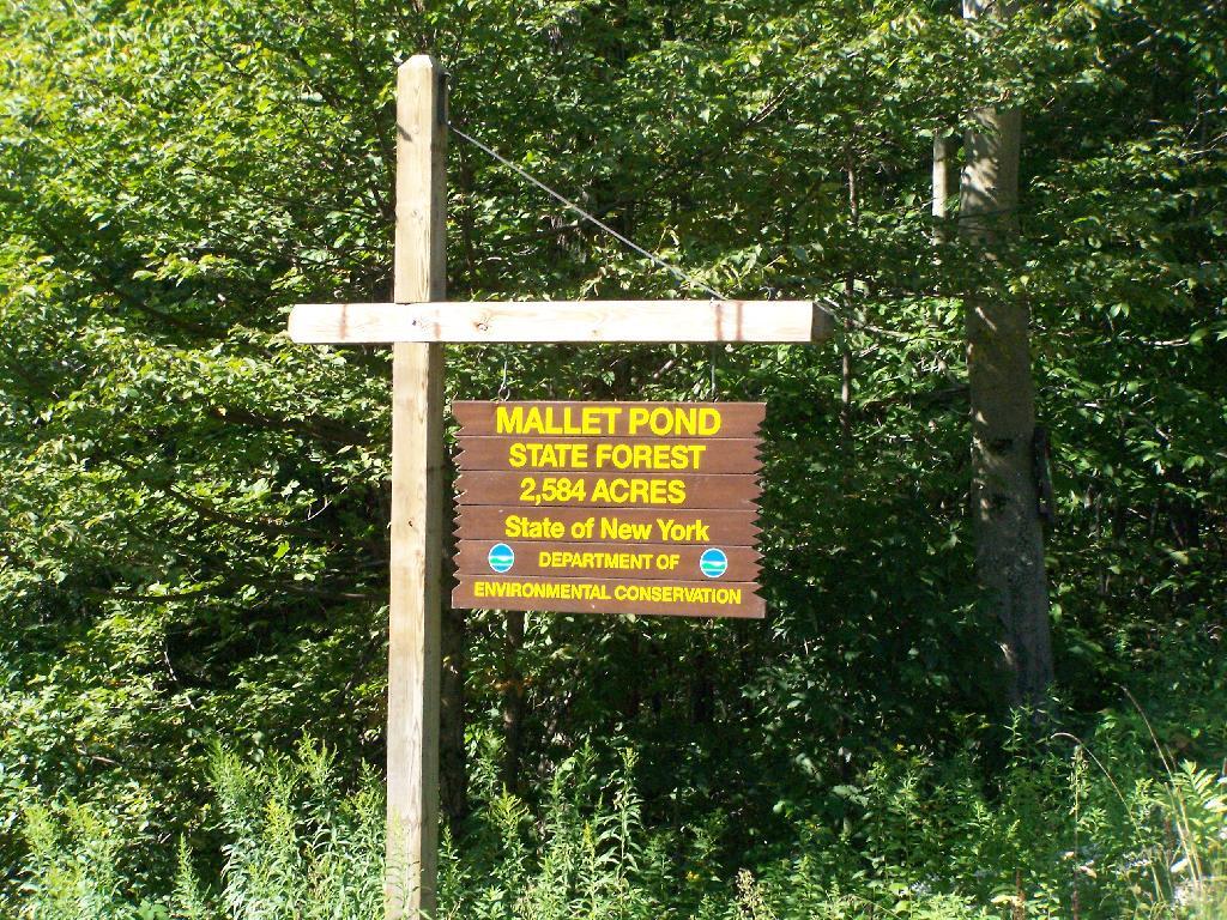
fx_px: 3722
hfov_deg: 18.7
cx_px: 614
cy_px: 460
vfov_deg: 14.1
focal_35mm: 105
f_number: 4.5
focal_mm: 17.5
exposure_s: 1/800
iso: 400
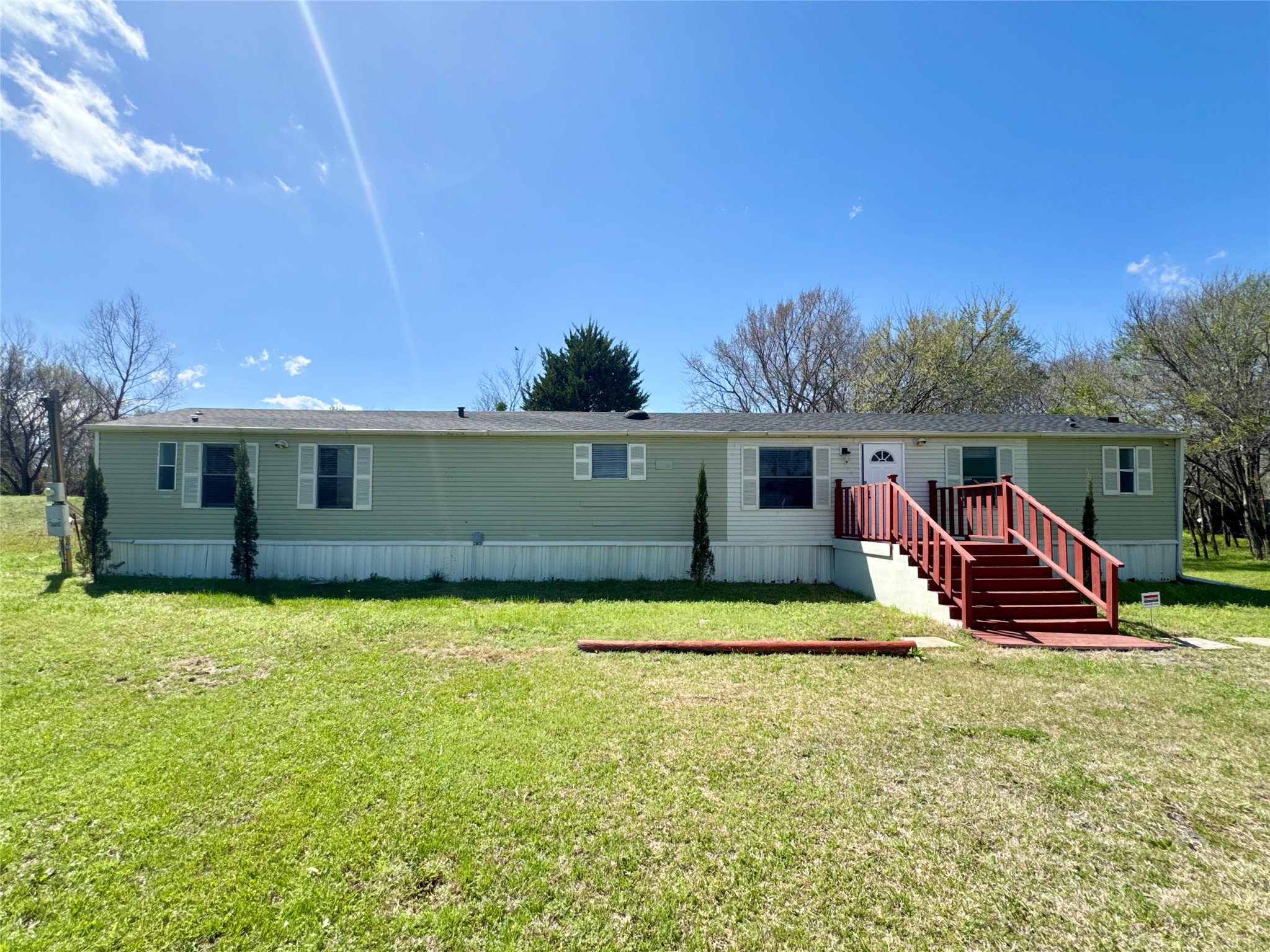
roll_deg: +1.6
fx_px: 514
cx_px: 635
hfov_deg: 102.1
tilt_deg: +5.9
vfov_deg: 85.7
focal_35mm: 14
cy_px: 476
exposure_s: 1/1832
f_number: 2.2
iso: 50
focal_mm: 2.22
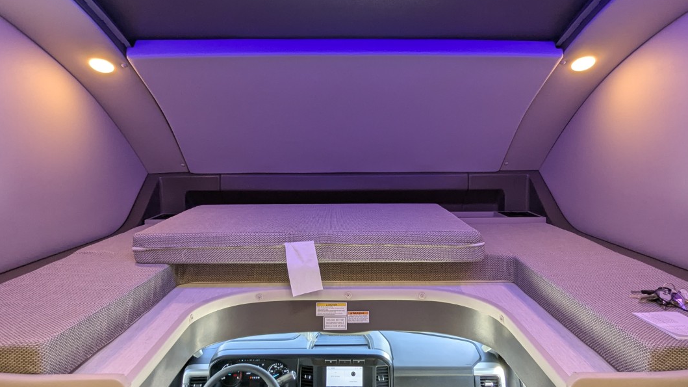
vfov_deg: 49.0
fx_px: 419
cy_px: 145
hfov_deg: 78.7
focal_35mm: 23
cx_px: 348
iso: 139
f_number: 2.2
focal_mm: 2.35
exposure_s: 1/191
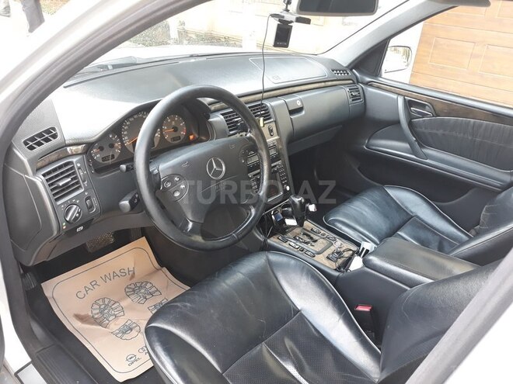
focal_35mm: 27
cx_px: 256
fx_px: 400
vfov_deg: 51.4
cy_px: 192
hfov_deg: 65.3
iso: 100
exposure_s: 1/50
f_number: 1.7
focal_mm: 3.71
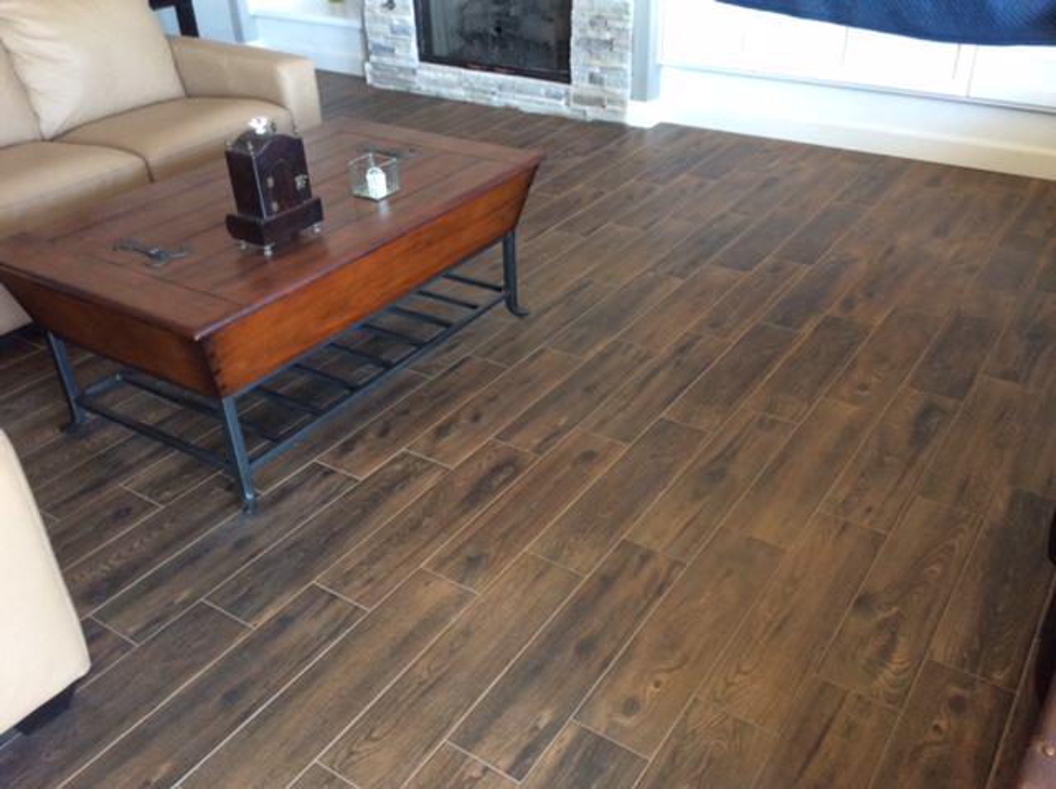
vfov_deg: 42.8
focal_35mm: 33
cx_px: 528
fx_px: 1005
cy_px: 394
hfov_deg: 55.4
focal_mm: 3.3
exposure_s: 1/24
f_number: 2.4
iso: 100
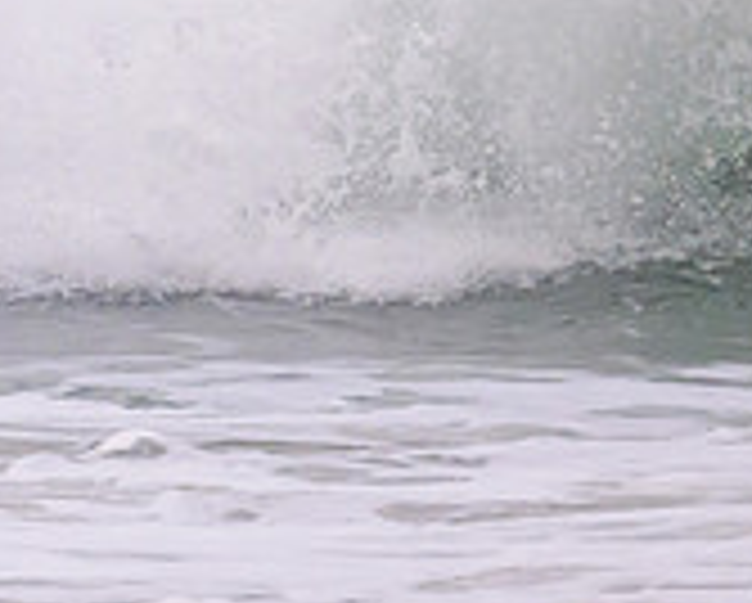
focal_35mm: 2721
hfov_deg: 0.7
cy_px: -187
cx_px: -509
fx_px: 60630
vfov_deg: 0.6
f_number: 11
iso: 2800
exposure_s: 1/2000
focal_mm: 800
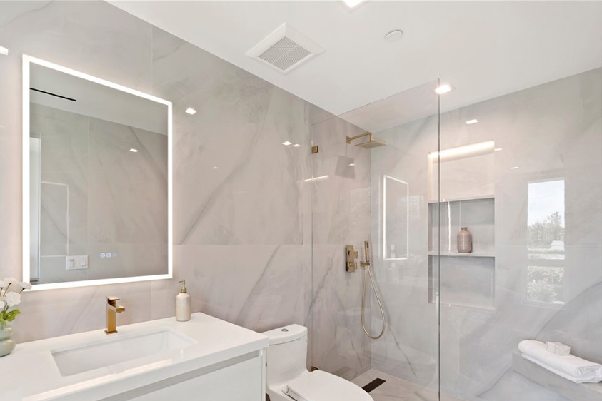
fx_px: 284
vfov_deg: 69.6
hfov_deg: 92.5
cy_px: 243
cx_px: 254
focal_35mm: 17
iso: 100
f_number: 8
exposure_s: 1/5
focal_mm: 14
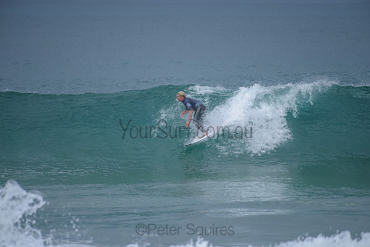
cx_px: 189
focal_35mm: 529
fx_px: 5434
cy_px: 121
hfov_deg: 3.9
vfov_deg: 2.6
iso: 280
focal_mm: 500
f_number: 5.6
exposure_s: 1/2000
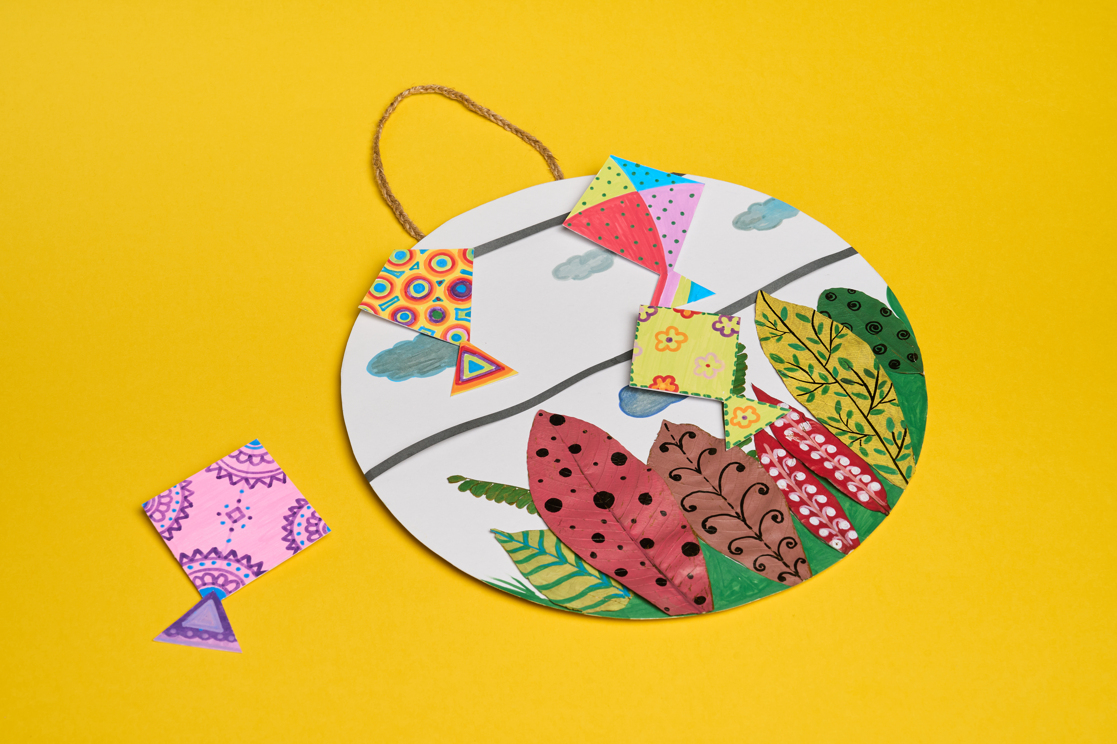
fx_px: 2172
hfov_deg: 28.8
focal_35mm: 70
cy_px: 372
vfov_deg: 19.5
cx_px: 558
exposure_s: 1/100
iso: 320
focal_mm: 70
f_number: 13
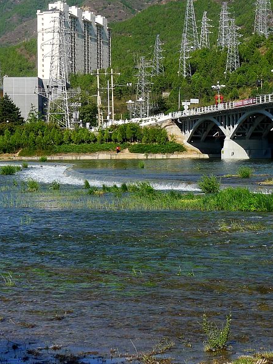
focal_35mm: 106
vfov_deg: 18.5
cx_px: 127
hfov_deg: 14.0
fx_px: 1115
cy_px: 146
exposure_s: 1/800
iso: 100
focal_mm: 11.7
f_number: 4
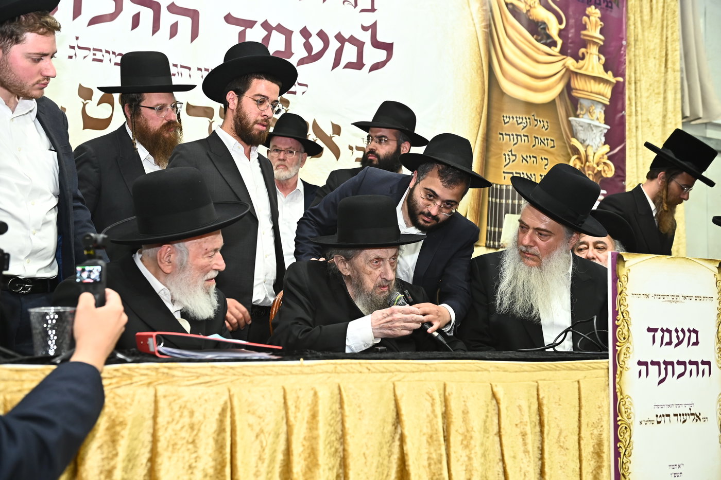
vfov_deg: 33.4
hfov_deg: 48.5
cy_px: 240
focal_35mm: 40
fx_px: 801
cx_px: 360
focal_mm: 40
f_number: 4
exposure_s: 1/200
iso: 1600
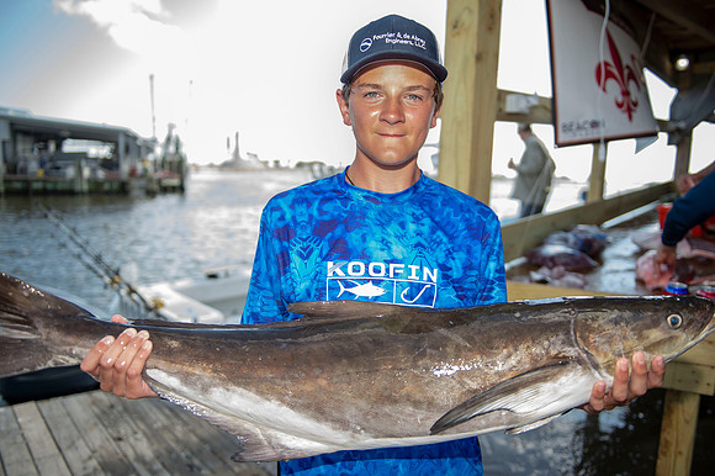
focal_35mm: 28
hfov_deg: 65.5
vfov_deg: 46.4
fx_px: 556
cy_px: 238
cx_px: 358
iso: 50
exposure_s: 1/200
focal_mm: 28
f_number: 2.8
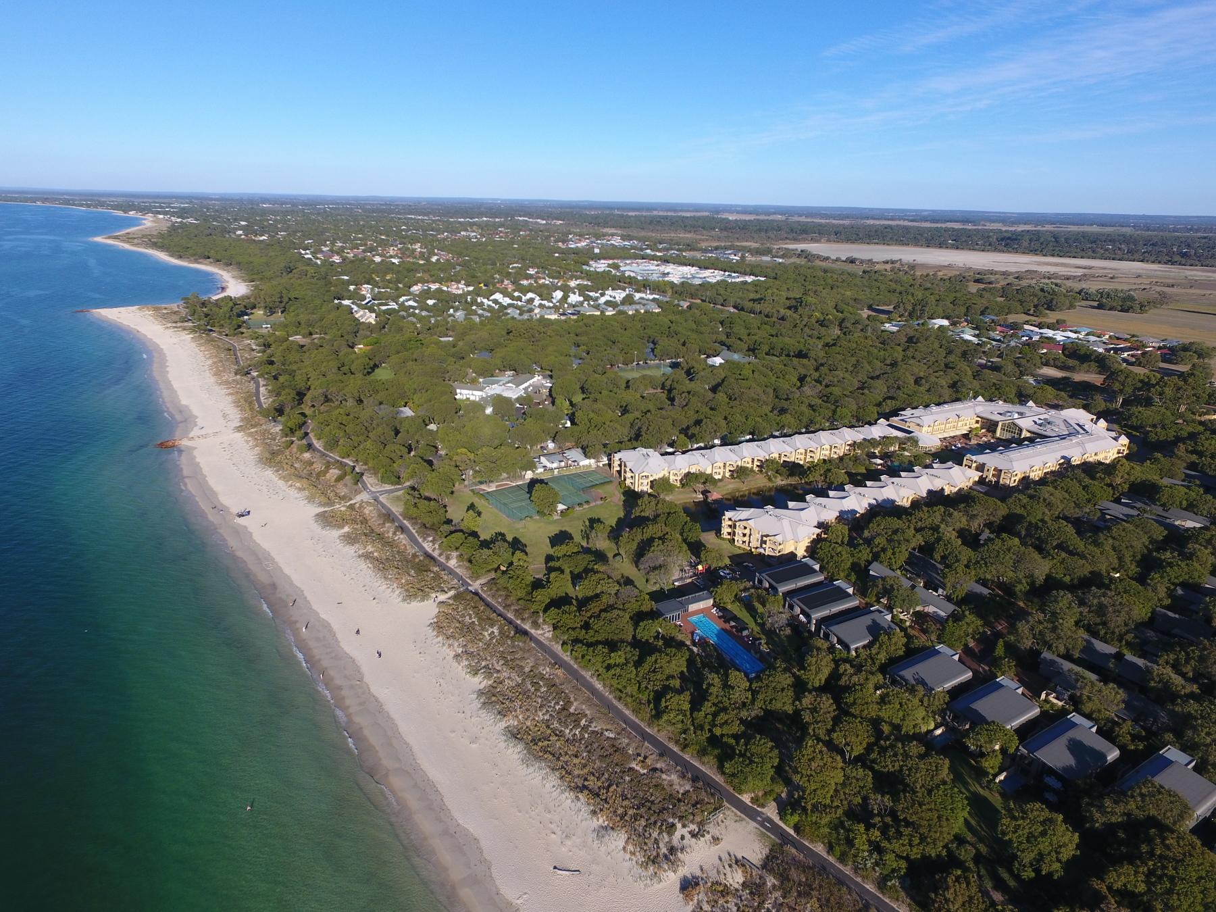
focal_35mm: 20
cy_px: 456
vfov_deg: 66.0
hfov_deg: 81.7
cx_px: 608
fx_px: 703
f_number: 2.8
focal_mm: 3.61
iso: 100
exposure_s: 1/834
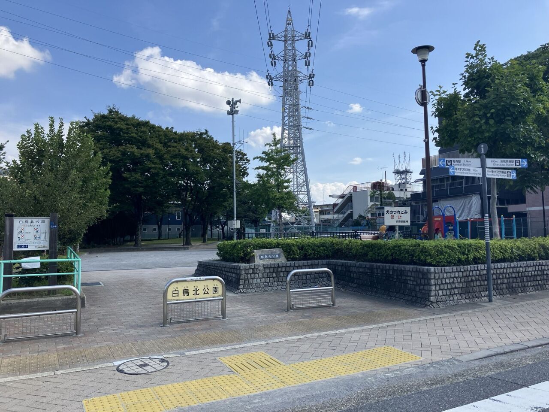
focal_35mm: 28
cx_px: 274
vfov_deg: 49.7
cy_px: 206
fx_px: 444
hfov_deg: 63.4
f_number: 1.8
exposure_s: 1/1946
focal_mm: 3.99
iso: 32
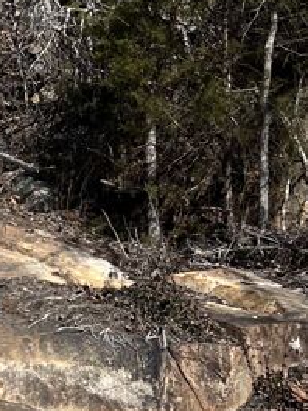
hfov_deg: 12.4
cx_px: -308
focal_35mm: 105
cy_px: 385
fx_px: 1246
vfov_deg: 18.4
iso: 50
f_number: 1.6
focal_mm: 5.1
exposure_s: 1/3876
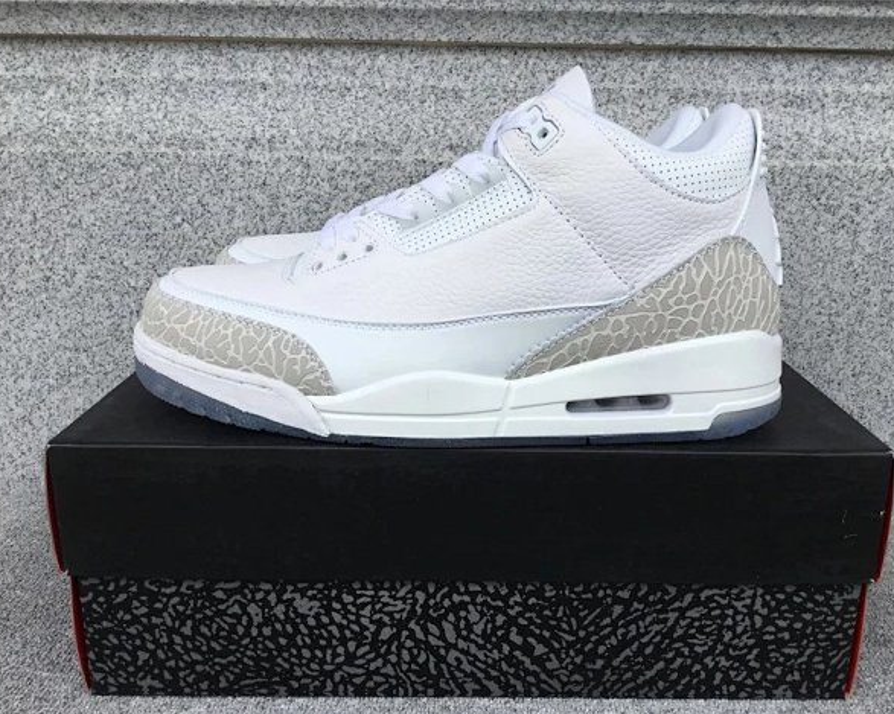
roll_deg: -0.5
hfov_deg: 54.2
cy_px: 364
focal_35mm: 33
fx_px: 873
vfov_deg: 44.5
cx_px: 468
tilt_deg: -15.9
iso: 25
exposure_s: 1/668
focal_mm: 3.3
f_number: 2.4
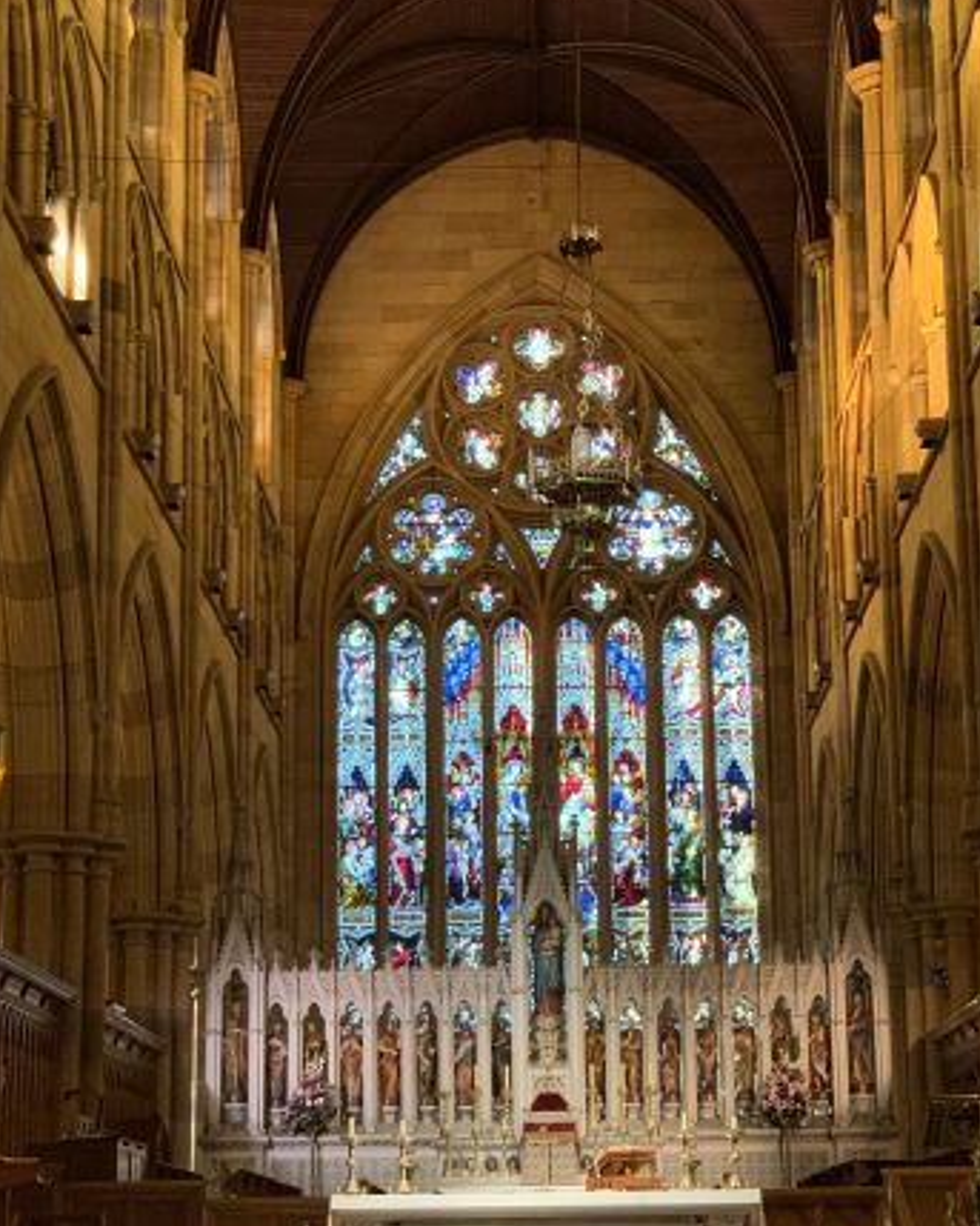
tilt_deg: +13.1
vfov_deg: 26.7
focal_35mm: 71
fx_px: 2575
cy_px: 746
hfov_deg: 21.5
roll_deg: +0.9
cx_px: 540
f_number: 2.4
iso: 500
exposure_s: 1/25
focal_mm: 6
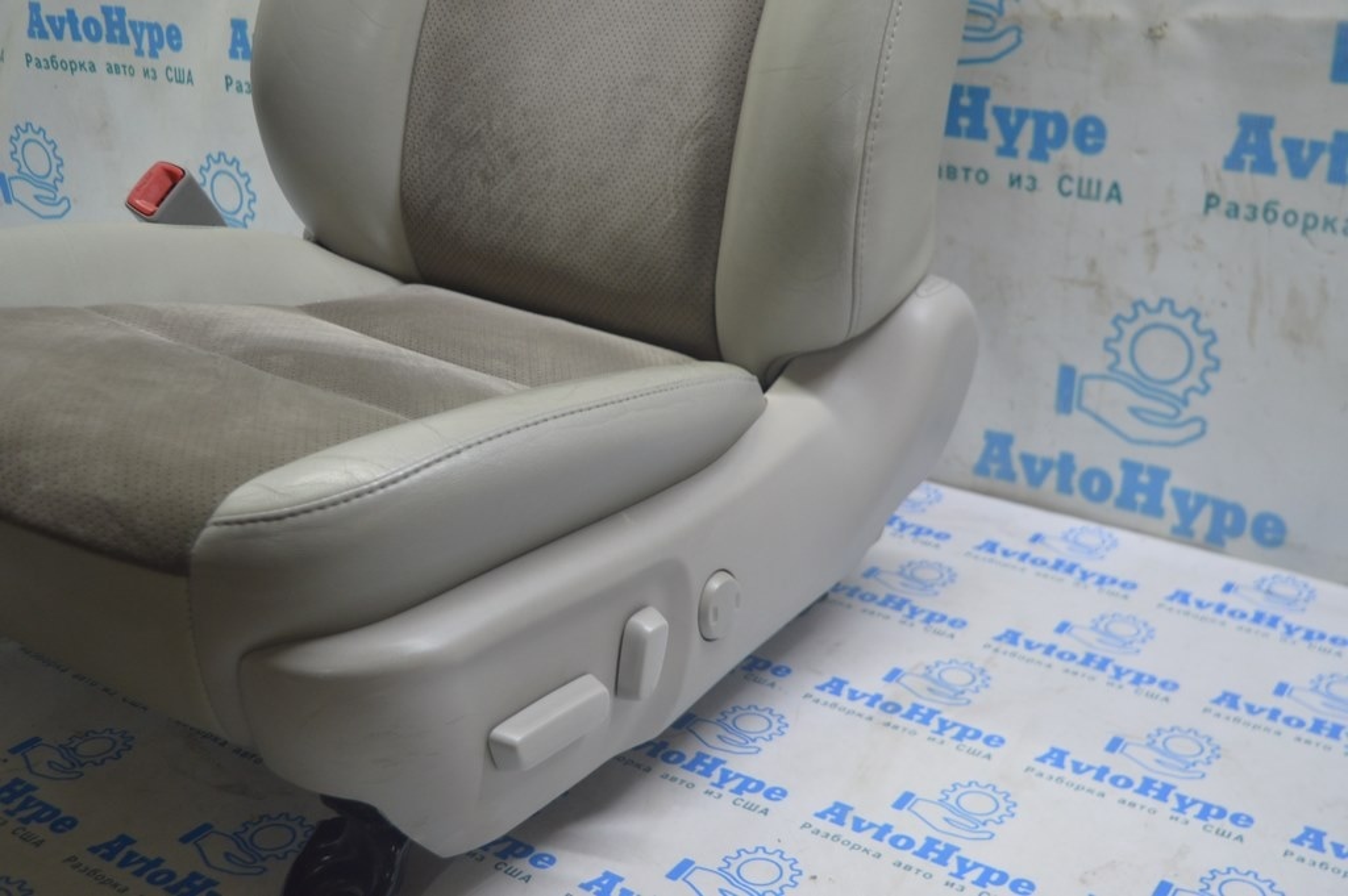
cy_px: 448
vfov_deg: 31.8
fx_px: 1571
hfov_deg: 46.4
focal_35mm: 42
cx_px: 674
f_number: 4.2
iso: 400
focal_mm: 28
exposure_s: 1/40
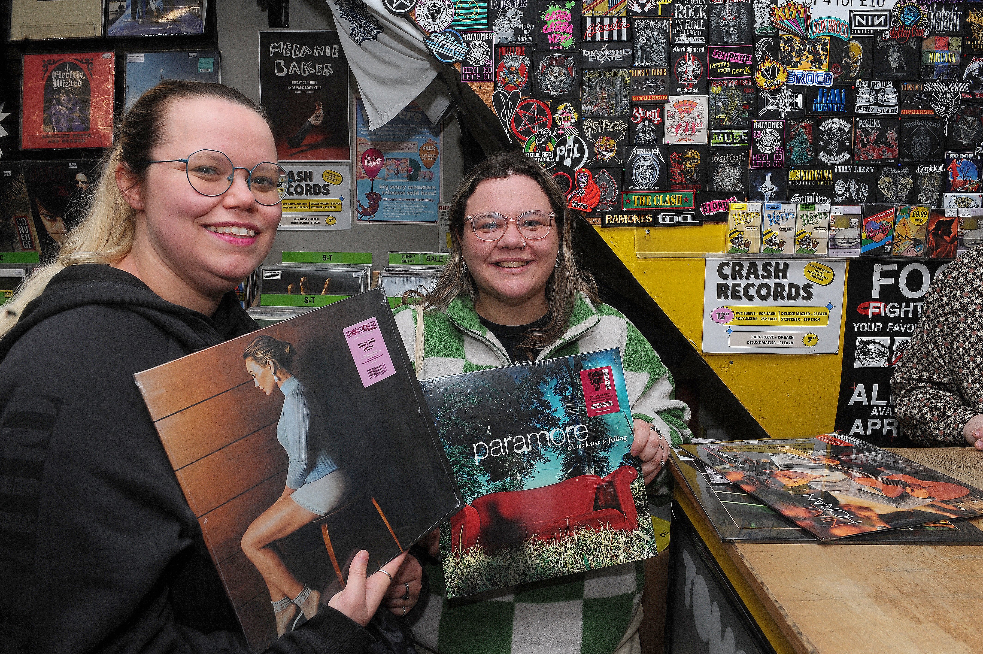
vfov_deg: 53.1
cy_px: 327
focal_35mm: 24
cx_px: 492
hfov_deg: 73.8
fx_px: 655
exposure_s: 1/250
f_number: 10
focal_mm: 24
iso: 500
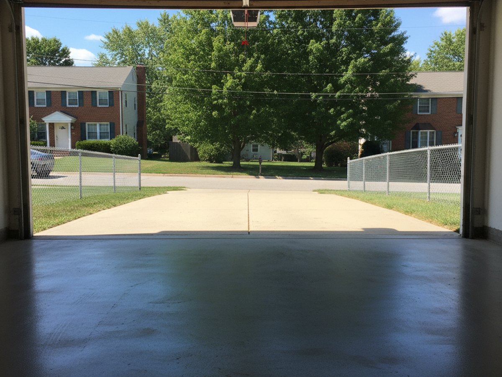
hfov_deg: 73.9
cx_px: 251
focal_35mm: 23
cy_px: 188
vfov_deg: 58.9
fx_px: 334
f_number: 1.8
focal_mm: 6.4
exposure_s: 1/982
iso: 940
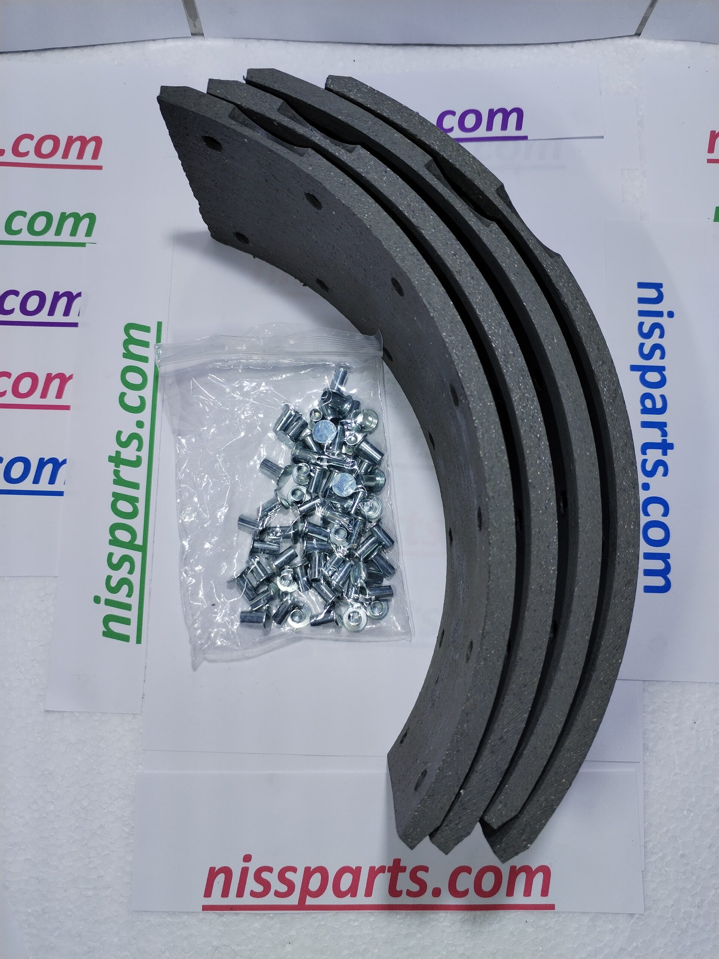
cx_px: 360
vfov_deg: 61.7
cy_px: 480
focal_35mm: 29
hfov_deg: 48.2
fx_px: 803
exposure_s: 1/182
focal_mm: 4.75
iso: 100
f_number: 1.8
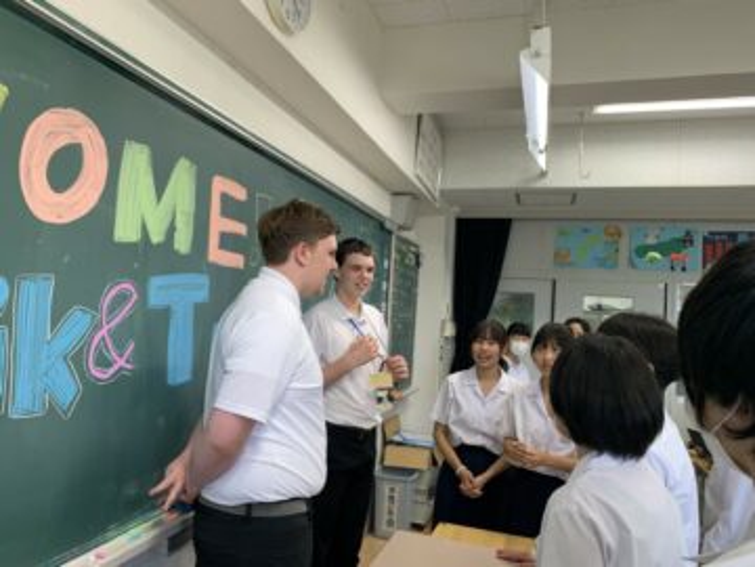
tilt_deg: +5.5
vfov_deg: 53.1
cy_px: 284
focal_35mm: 26
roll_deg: -2.1
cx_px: 378
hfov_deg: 67.3
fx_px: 567
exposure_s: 1/60
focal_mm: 4.25
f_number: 1.8
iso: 50
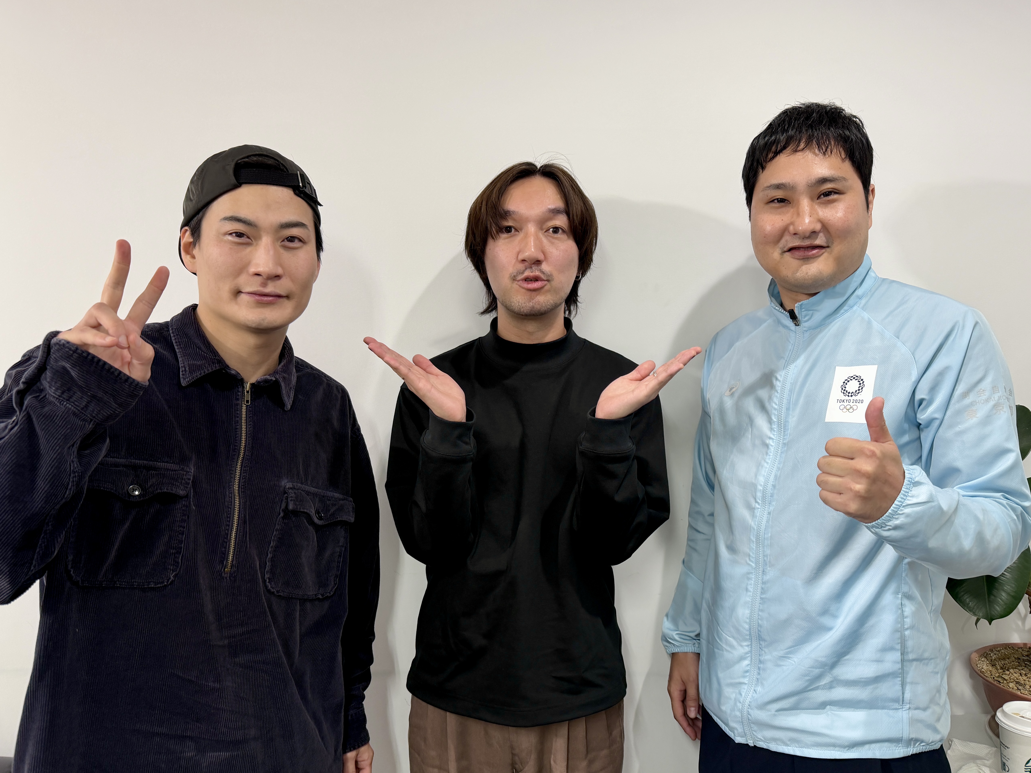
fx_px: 715
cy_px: 386
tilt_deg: -7.2
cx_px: 516
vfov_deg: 56.8
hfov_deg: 71.6
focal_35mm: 24
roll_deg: -0.4
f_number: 1.78
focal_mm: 6.76
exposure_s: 1/50
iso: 125
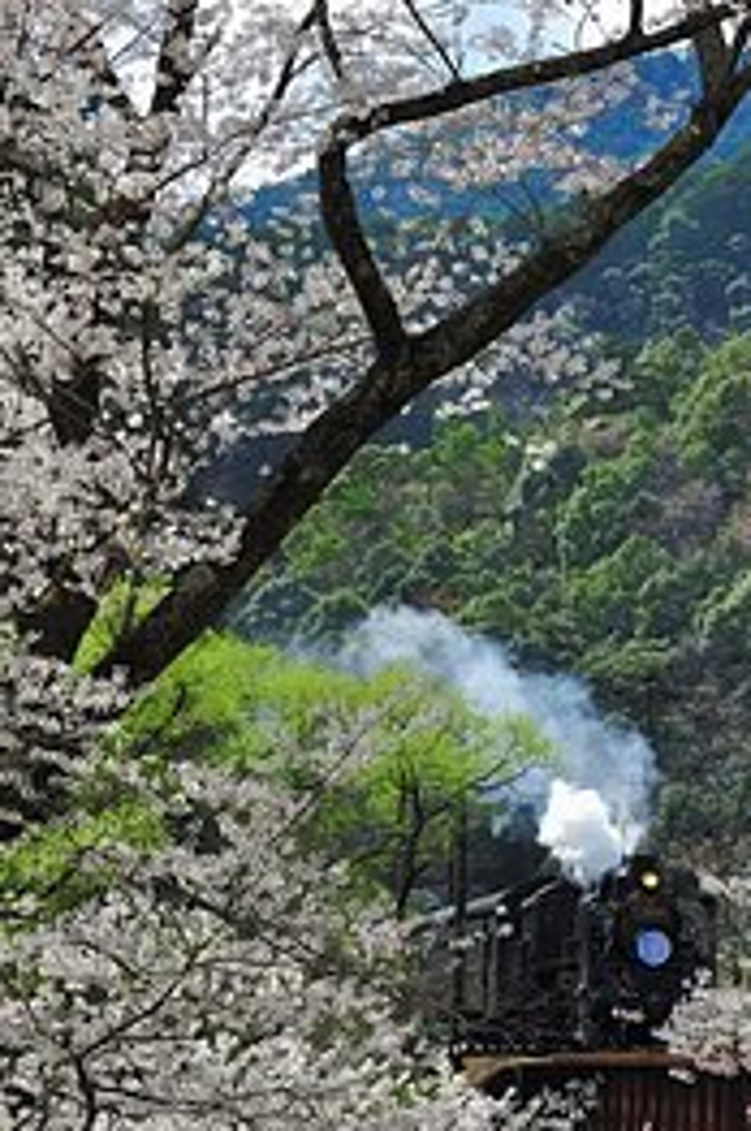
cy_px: 466
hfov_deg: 10.0
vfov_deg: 15.0
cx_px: 507
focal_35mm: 137
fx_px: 4298
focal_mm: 70
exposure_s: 1/640
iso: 320
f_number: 8
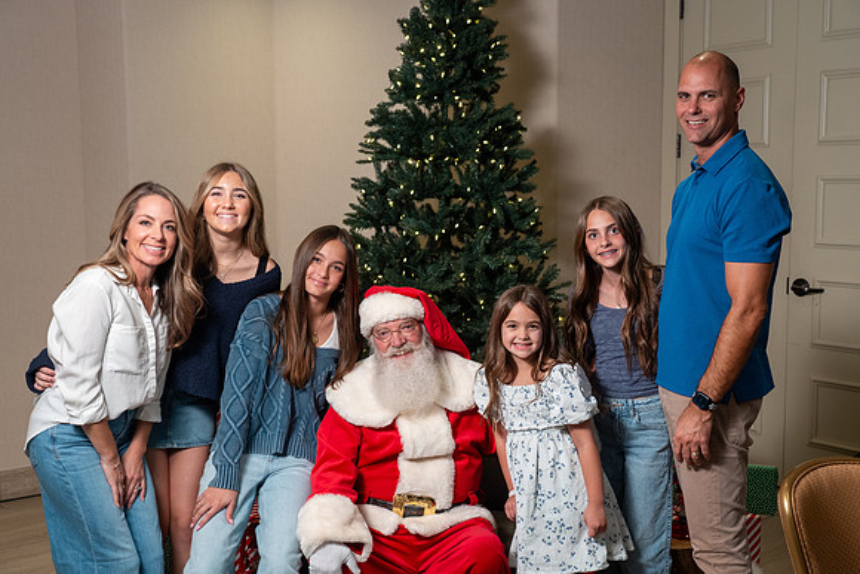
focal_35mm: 43
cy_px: 287
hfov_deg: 45.4
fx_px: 1027
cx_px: 430
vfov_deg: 31.2
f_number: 4
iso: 1600
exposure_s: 1/200
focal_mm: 43
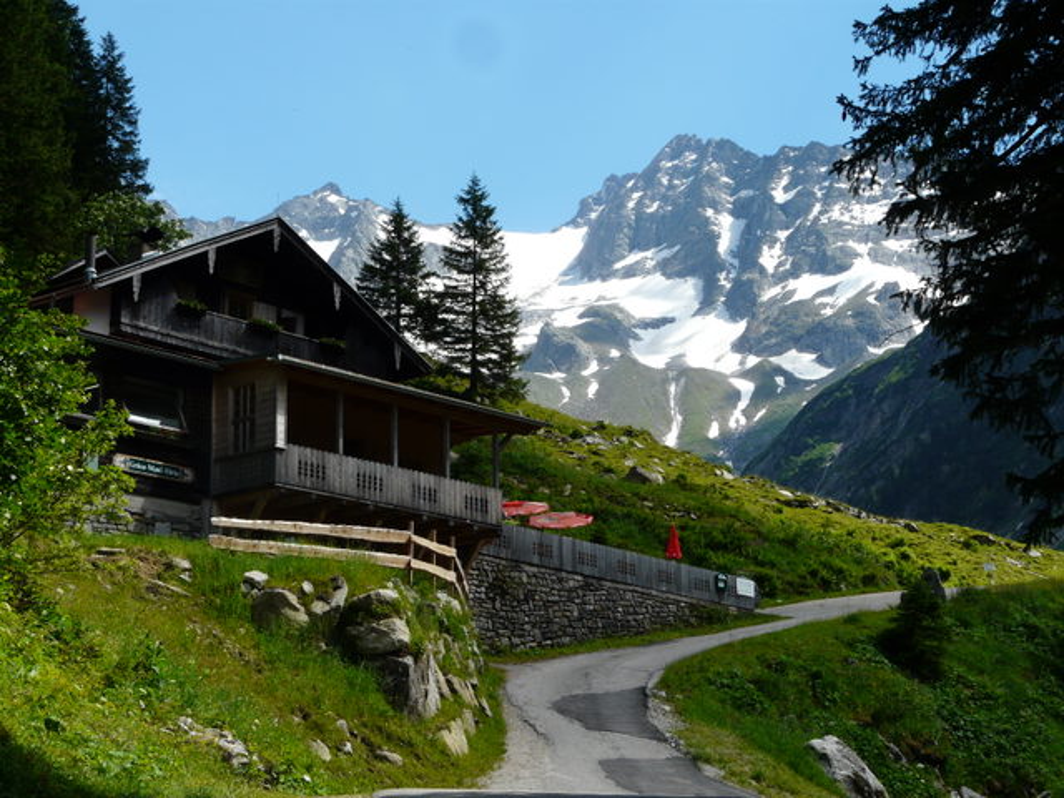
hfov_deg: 28.2
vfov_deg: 21.3
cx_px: 532
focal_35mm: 69
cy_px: 399
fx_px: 2121
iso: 100
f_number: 5.6
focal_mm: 11.4
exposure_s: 1/320
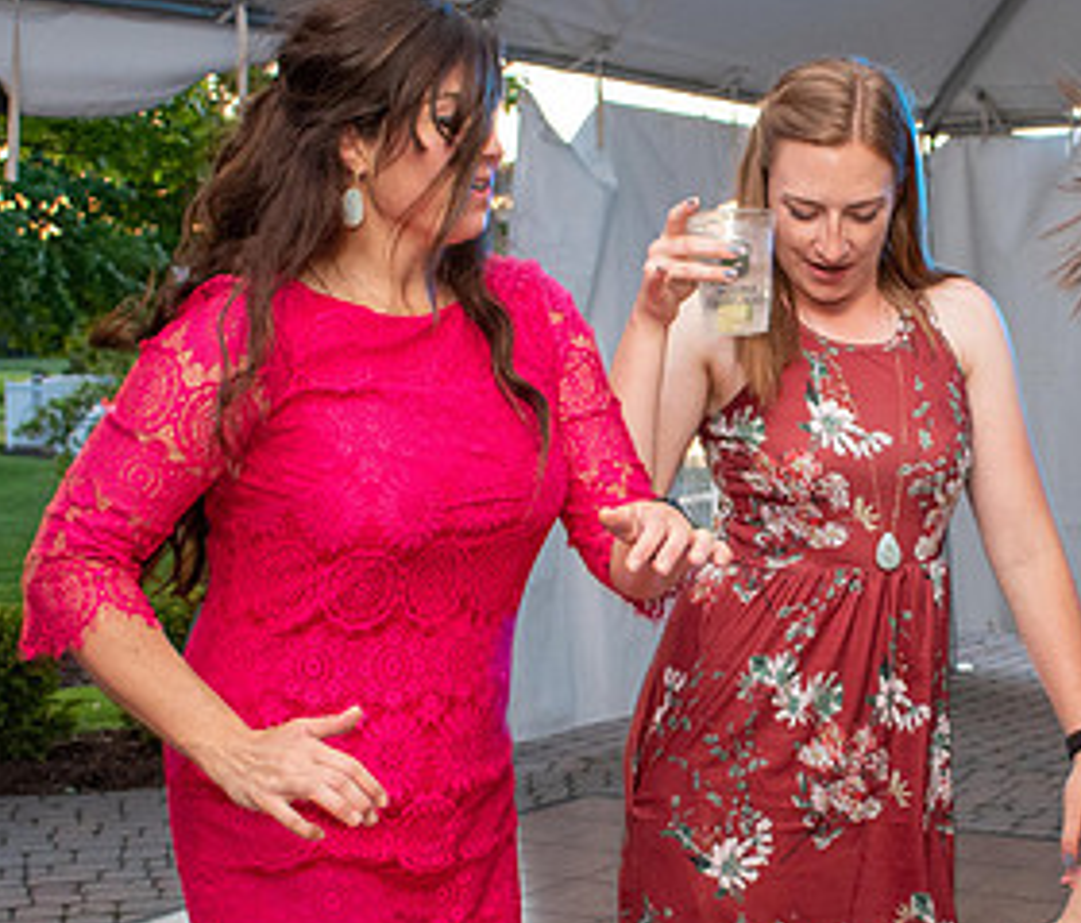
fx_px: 2201
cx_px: 857
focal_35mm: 67
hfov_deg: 27.1
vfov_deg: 23.7
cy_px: 536
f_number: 3.5
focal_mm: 18
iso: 900
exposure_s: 1/60
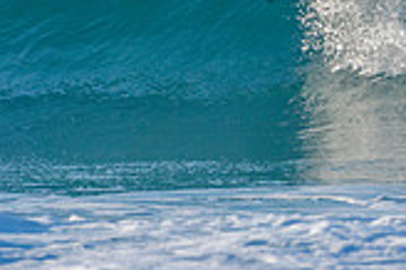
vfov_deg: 0.8
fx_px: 19975
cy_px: -58
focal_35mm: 1773
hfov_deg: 1.2
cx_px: 510
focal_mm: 500
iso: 320
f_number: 5.6
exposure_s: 1/2000
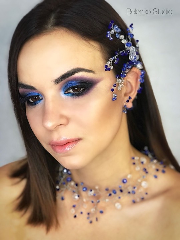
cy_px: 120
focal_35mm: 57
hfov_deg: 25.7
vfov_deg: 33.8
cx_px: 90
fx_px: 395
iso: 40
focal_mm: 6.6
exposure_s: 1/50
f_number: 2.8
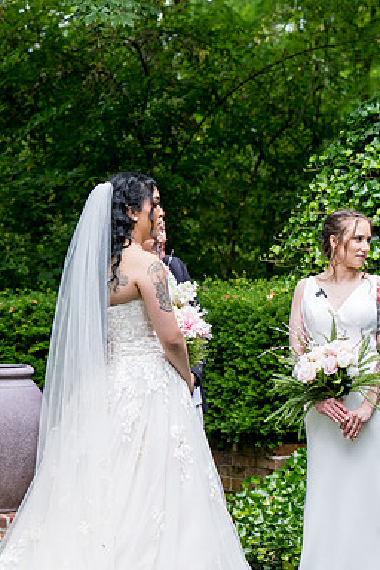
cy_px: 284
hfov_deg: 11.1
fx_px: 1963
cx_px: 165
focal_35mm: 124
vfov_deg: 16.5
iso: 500
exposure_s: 1/400
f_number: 4
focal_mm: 82
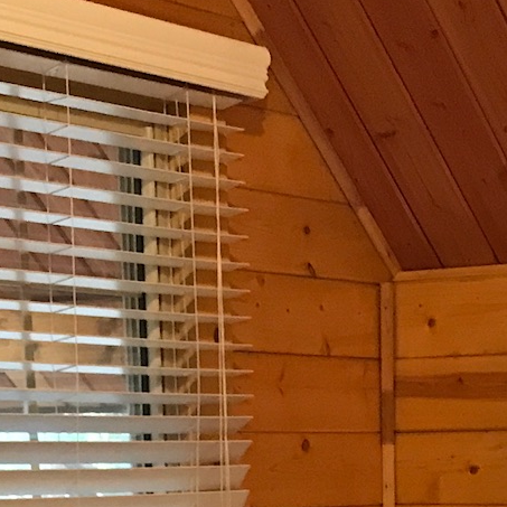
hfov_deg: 15.4
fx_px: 1856
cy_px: 800
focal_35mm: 112
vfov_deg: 14.3
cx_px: 419
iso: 64
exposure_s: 1/15
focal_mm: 3.99
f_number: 1.8
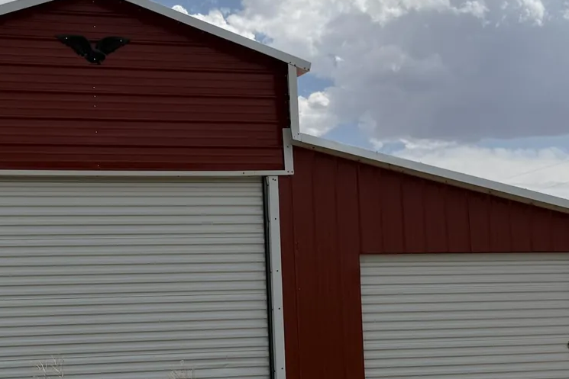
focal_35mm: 67
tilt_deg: +4.4
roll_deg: +2.9
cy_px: 283
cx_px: 95
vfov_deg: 20.2
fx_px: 1059
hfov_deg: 29.2
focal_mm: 6.76
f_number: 1.78
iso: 80
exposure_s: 1/11905
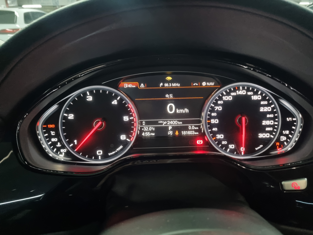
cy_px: 118
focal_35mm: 26
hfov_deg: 67.3
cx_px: 156
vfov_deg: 53.1
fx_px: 235
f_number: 1.8
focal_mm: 5.4
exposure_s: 1/24
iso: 1000
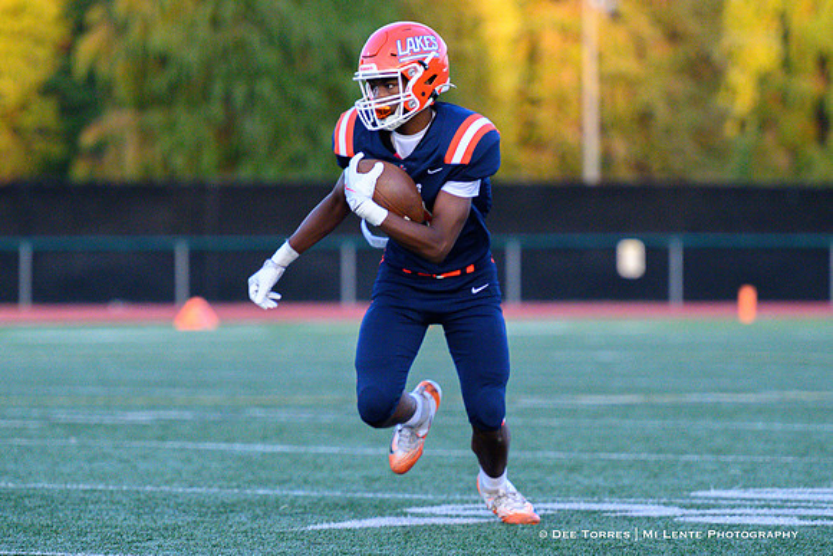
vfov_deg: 4.5
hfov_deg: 6.8
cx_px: 443
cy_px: 325
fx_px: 7039
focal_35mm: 304
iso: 5600
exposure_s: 1/1600
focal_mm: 220
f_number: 4
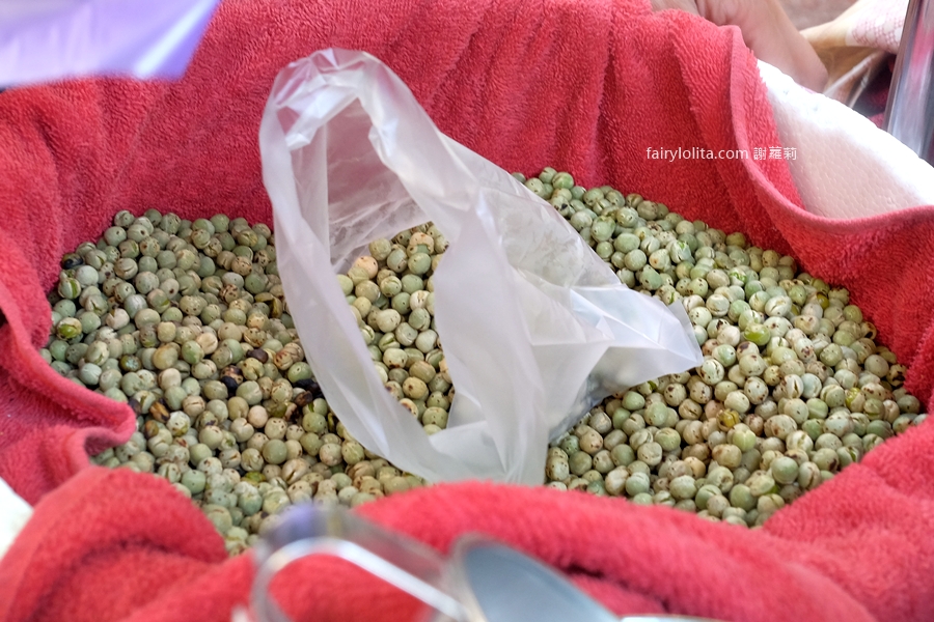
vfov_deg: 37.9
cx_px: 467
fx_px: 908
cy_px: 311
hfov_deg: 54.4
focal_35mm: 35
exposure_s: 1/85
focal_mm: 23
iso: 1000
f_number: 5.6
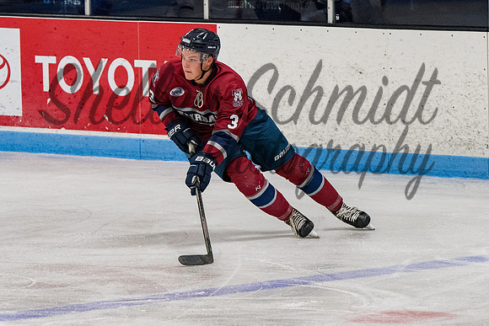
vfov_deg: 3.6
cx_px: 212
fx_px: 5180
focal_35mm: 381
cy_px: 167
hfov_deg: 5.4
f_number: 3.5
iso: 2500
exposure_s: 1/800
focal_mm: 155
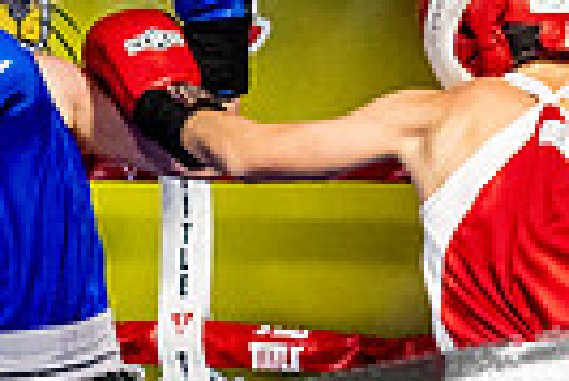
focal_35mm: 226
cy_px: 503
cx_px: 47
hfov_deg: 9.1
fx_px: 3576
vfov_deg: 6.0
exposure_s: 1/800
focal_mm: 35
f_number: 2.8
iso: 5000
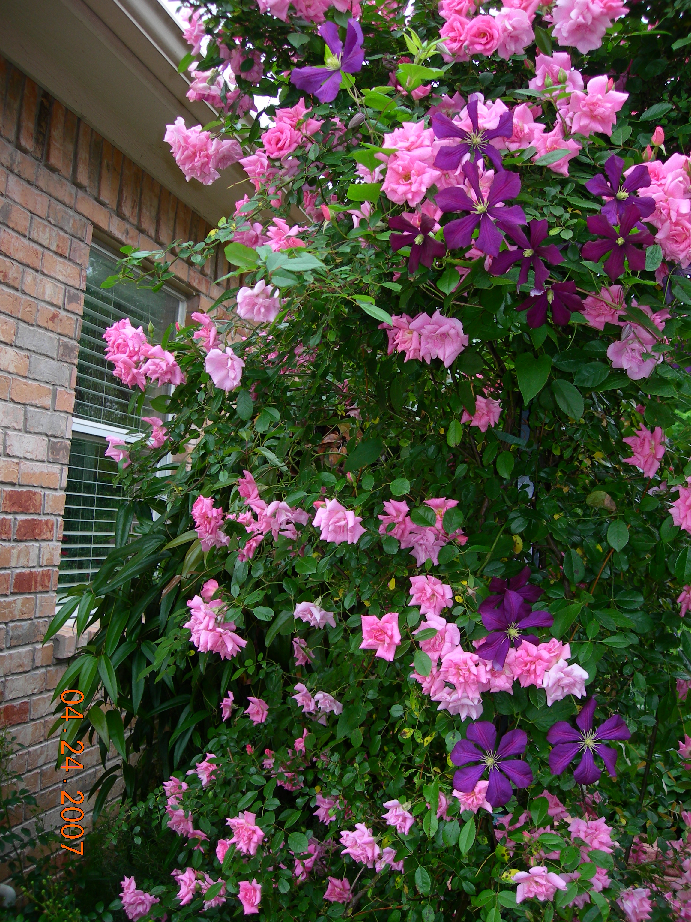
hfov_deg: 37.7
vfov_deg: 49.0
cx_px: 346
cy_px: 461
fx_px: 1011
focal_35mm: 38
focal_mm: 7.8
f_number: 2.8
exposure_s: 1/30
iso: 50
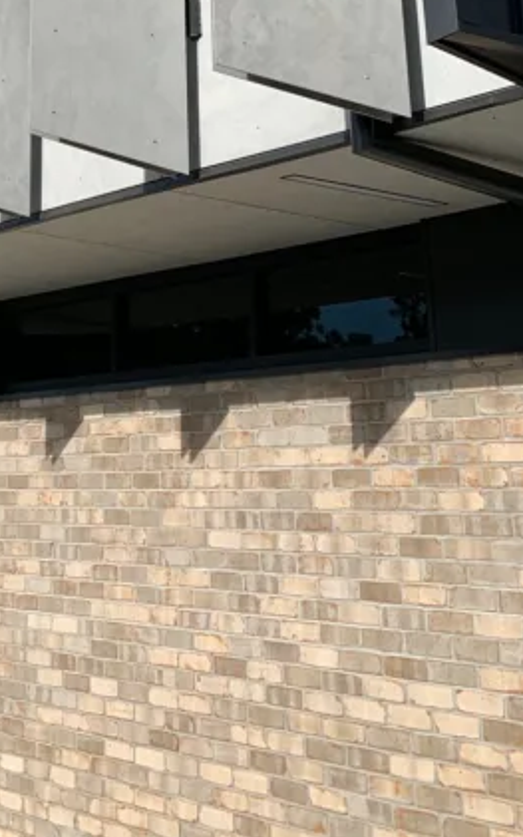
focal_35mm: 67
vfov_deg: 27.6
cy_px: -117
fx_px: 1528
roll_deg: -3.1
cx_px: -99
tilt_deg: +24.0
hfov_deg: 18.4
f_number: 1.8
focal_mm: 4.25
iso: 25
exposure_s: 1/2681
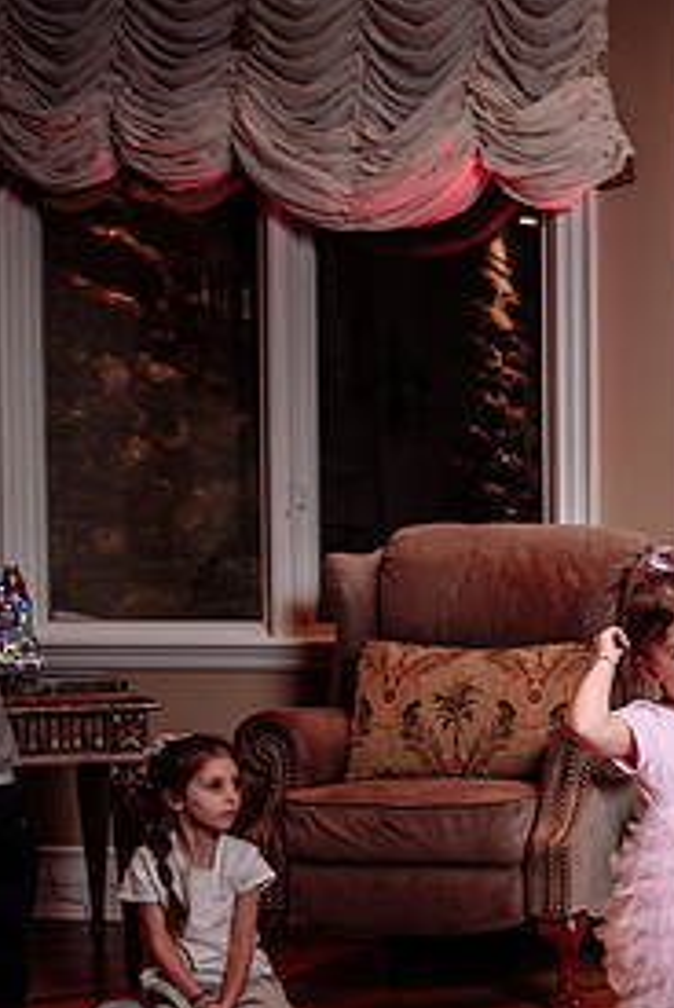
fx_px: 1653
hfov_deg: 20.7
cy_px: 676
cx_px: 908
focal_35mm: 59
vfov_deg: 33.6
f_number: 4.5
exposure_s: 1/125
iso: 500
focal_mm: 28
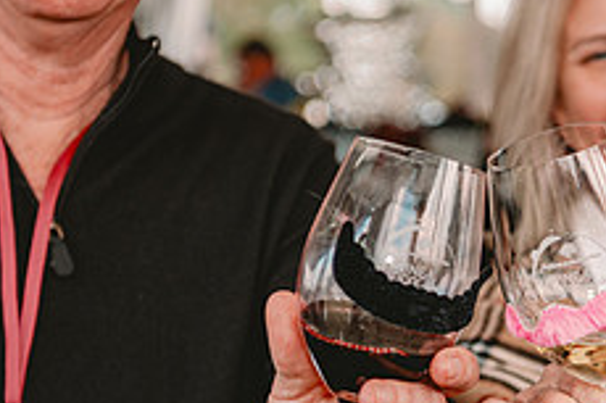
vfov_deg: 10.4
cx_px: 611
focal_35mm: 131
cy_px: 319
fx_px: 2204
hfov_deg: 15.4
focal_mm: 52
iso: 250
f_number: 3.5
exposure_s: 1/200
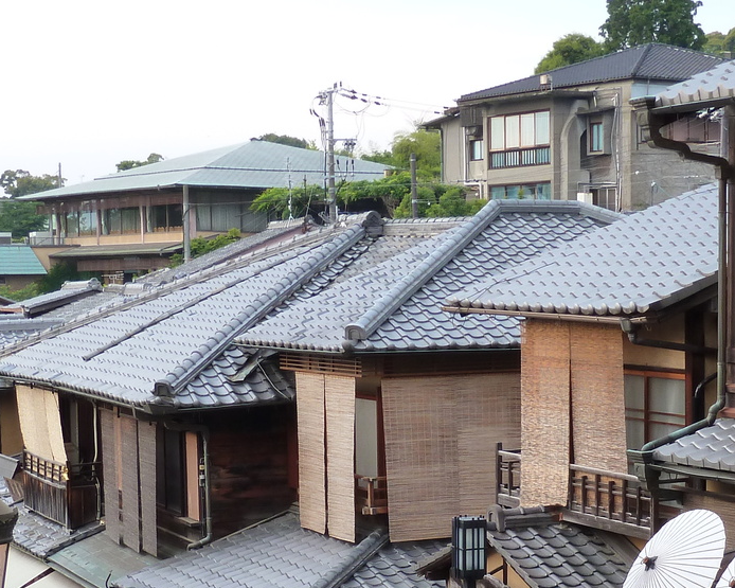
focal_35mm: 90
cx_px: 487
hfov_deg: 21.2
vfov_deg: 16.9
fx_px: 1958
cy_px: 517
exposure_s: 1/30
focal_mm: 6.5
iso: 125
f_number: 3.6
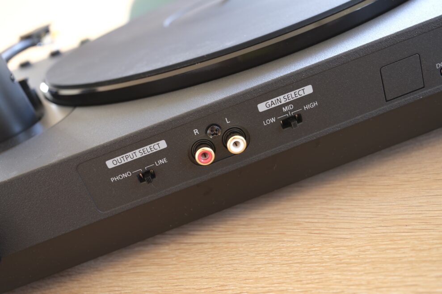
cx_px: 221
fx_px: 430
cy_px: 147
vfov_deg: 37.8
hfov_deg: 54.4
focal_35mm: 35
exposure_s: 1/6.5
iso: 160
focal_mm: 23
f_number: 4
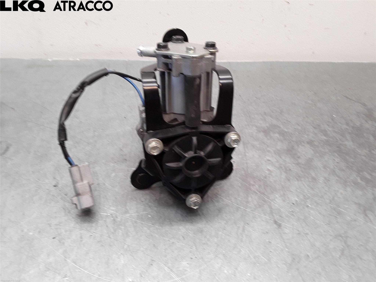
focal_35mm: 28
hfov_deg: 63.4
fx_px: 304
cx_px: 188
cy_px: 141
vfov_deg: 49.7
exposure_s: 1/50
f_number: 1.9
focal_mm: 2.91
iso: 40
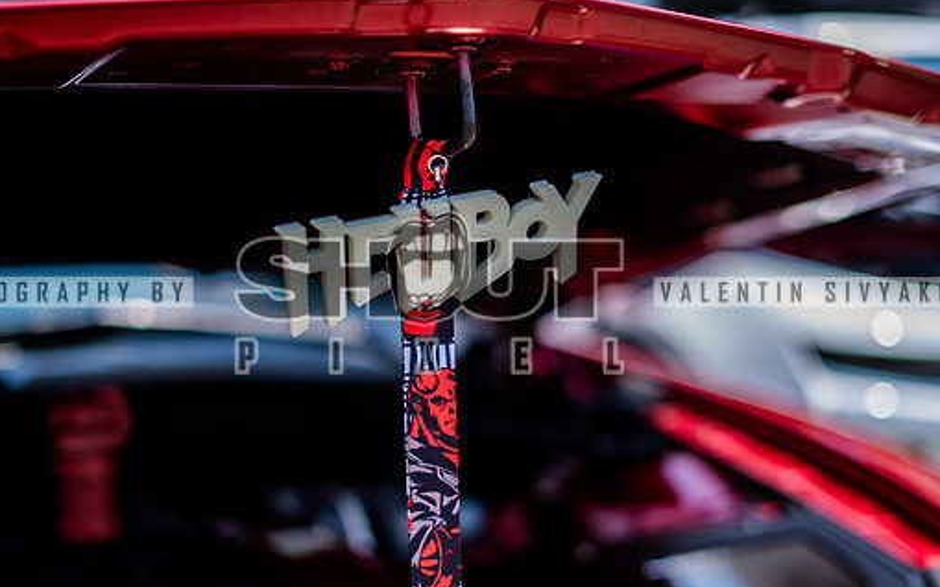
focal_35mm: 58
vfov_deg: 22.3
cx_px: 441
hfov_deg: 35.1
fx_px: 1486
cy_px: 330
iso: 50
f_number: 2
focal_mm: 50
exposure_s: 1/1600
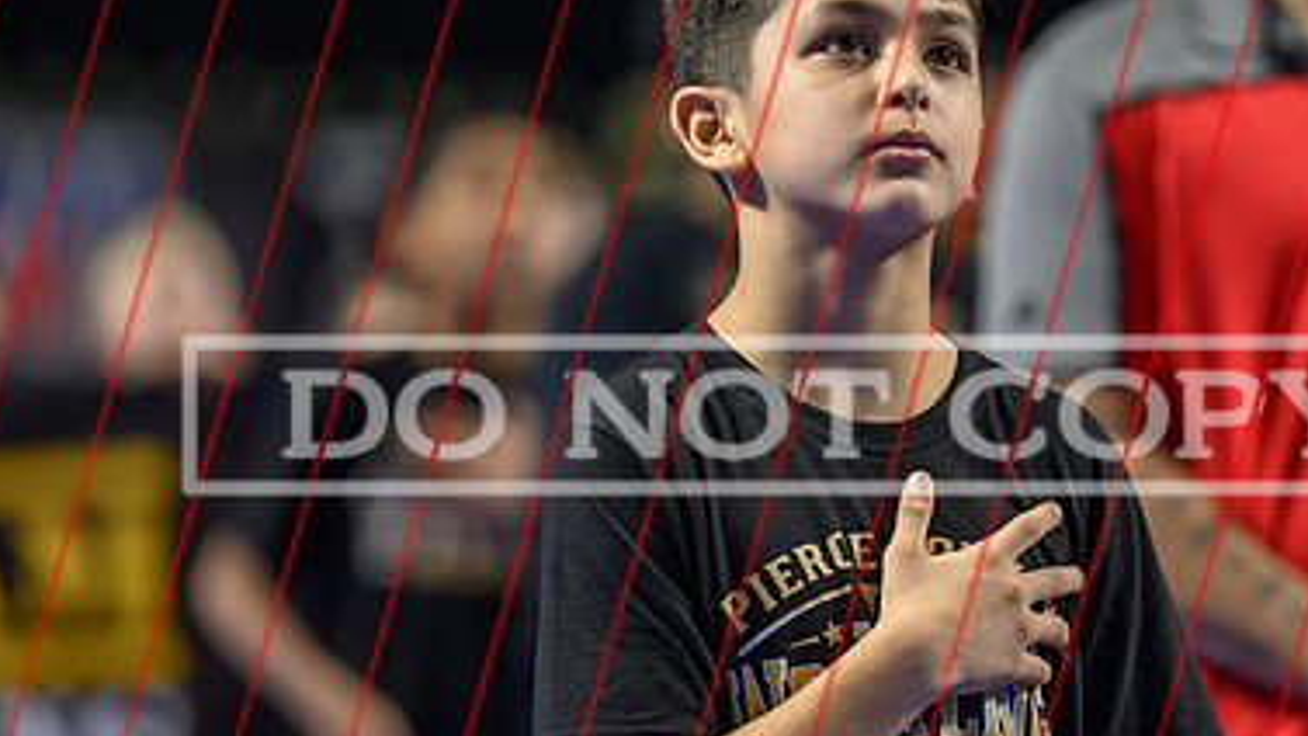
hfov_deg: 5.9
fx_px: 12728
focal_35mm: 367
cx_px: 841
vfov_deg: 3.3
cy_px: 364
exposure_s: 1/400
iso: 1800
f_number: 2.8
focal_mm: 200
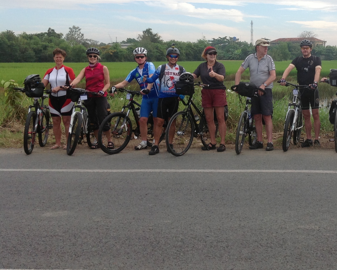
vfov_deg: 24.8
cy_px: 80
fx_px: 608
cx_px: 294
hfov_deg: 29.8
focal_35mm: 61
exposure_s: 1/1163
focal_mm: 4.28
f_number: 2.4
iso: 50
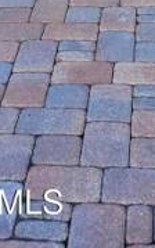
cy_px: -335
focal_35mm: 116
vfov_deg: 13.5
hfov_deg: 11.2
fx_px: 783
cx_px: 130
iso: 20
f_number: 1.7
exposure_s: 1/391
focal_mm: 6.3
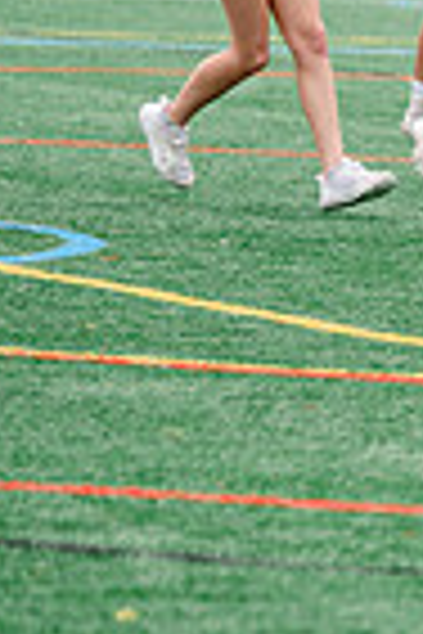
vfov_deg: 3.2
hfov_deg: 2.1
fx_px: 11279
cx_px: 1274
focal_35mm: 640
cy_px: 43
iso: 250
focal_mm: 155
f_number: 3.5
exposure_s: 1/800
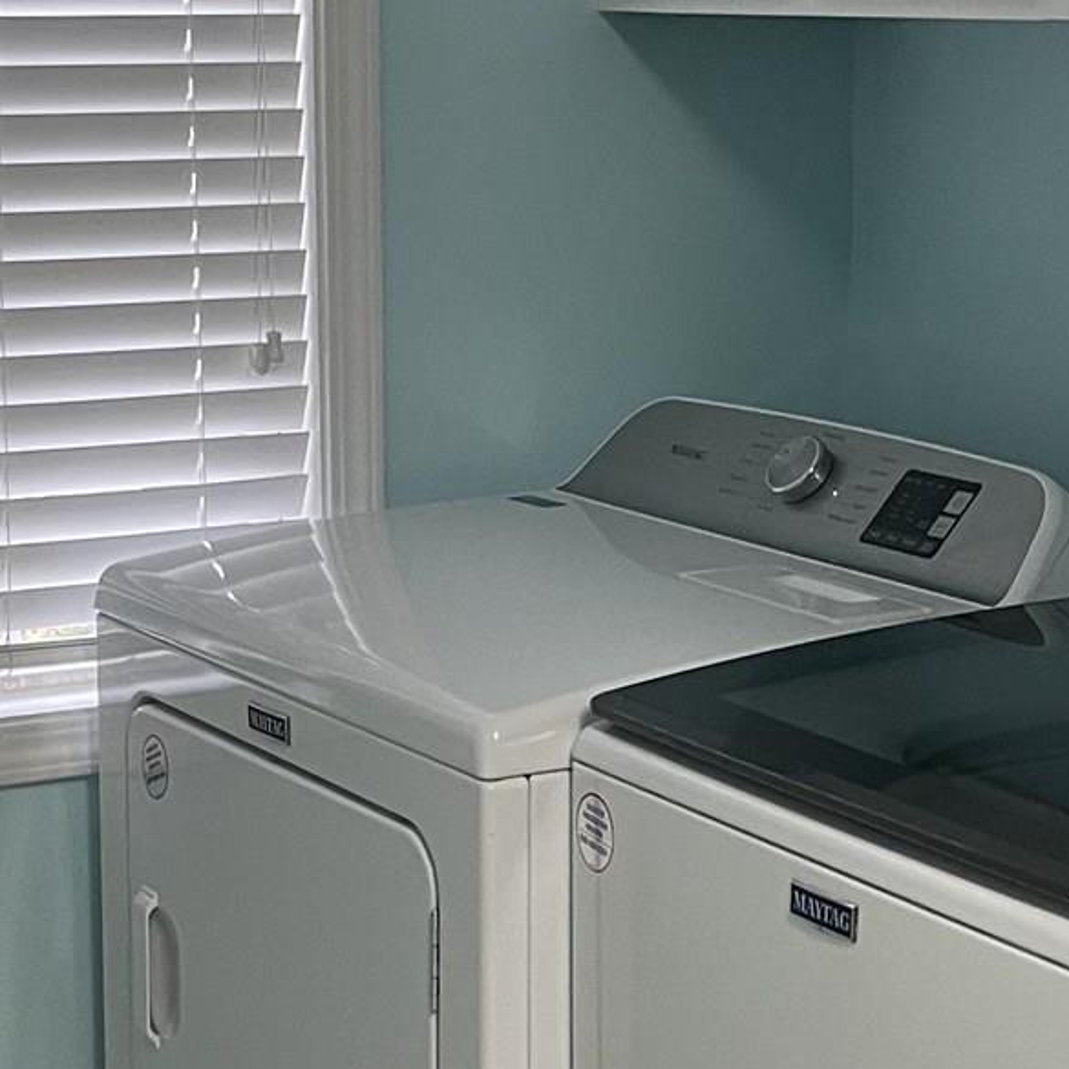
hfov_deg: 19.9
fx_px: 3040
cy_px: 629
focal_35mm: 87
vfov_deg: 19.9
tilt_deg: -12.5
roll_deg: +2.6
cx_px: 439
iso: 200
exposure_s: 1/60
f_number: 1.6
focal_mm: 5.1
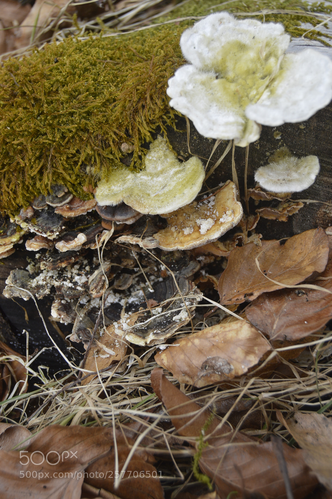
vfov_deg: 41.1
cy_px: 250
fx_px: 665
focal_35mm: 48
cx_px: 166
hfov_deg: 28.0
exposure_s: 1/125
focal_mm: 32
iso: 140
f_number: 5.6
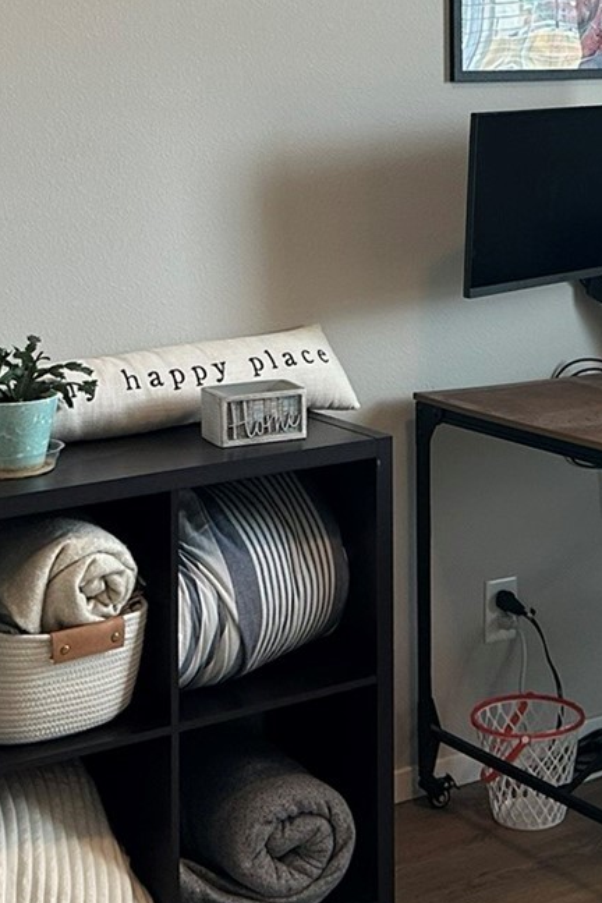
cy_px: 109
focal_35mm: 74
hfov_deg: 18.3
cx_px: 485
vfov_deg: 26.5
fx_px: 1856
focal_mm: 6.86
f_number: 1.78
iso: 160
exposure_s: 1/120
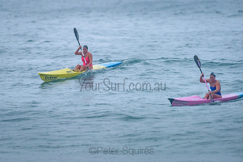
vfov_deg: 2.2
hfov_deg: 3.4
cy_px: 66
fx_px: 4140
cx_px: 94
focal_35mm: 613
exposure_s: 1/1250
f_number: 5.6
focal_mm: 500
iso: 1600
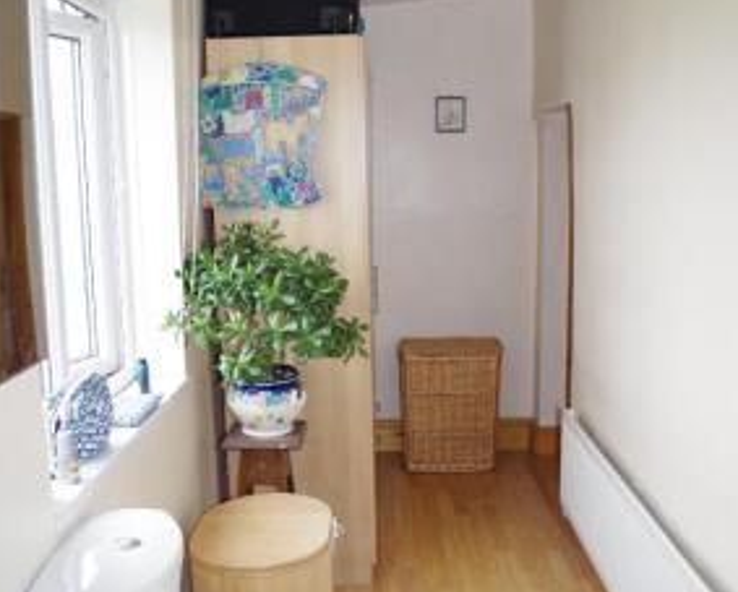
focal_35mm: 39
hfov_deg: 46.8
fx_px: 853
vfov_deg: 38.3
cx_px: 372
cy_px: 293
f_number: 3.5
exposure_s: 1/40
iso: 400
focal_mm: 18
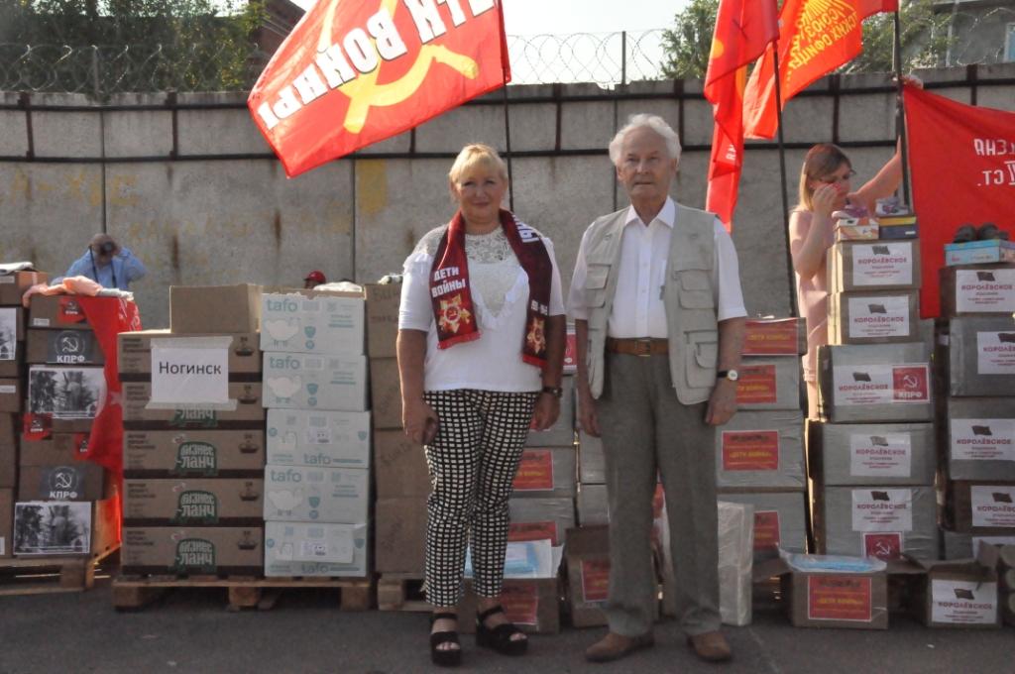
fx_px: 1352
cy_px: 337
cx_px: 508
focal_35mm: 48
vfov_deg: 28.0
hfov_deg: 41.2
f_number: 14
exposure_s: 1/4000
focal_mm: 32
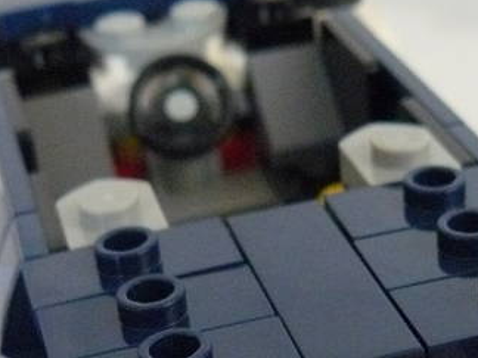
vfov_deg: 14.4
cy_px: 419
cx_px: 282
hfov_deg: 19.6
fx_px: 1381
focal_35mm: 100
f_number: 2.8
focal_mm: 6
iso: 400
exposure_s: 1/50
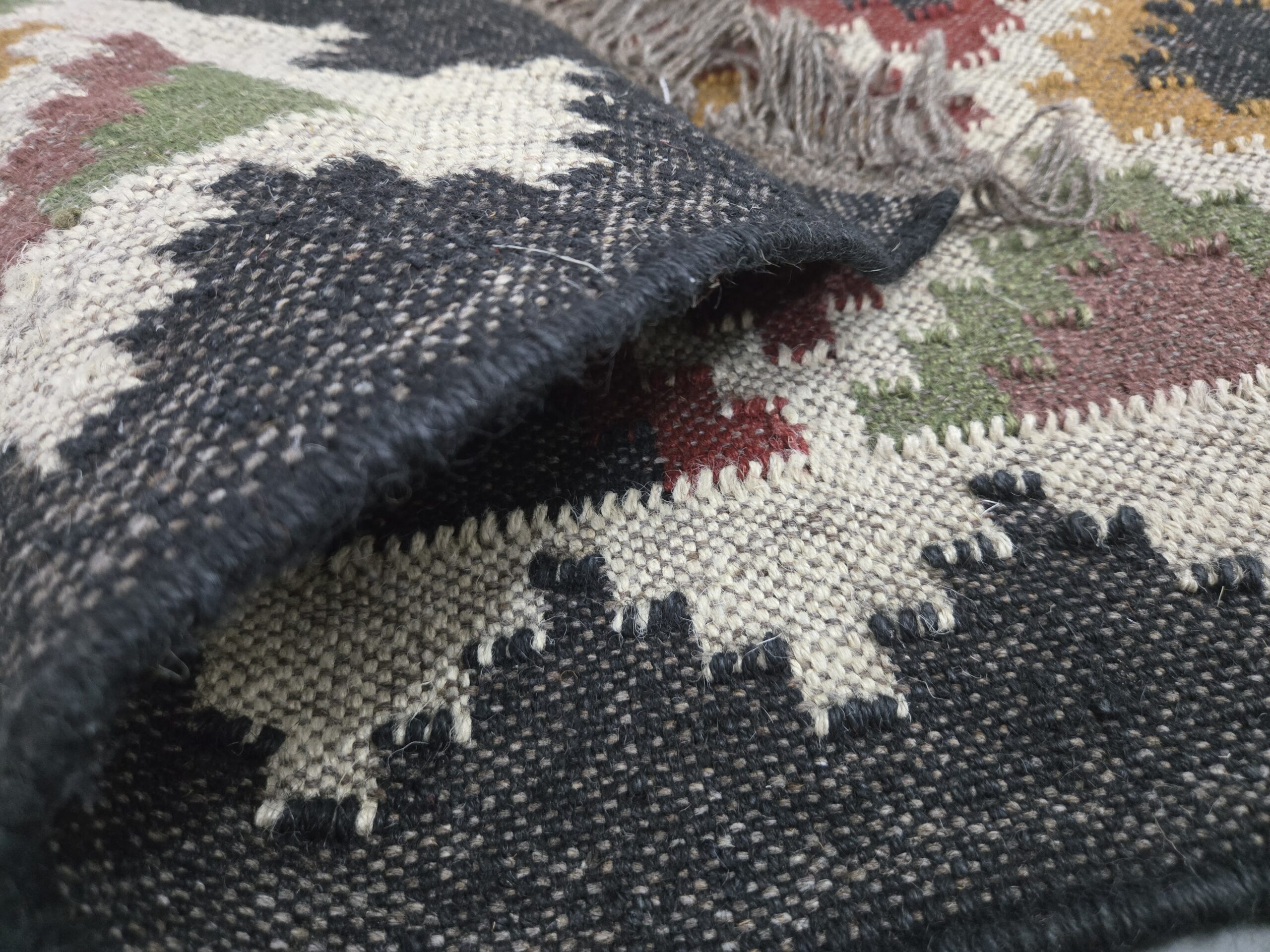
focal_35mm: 23
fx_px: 844
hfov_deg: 73.9
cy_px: 476
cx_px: 635
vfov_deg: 58.9
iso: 1250
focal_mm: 5.4
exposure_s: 1/100
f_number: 1.8
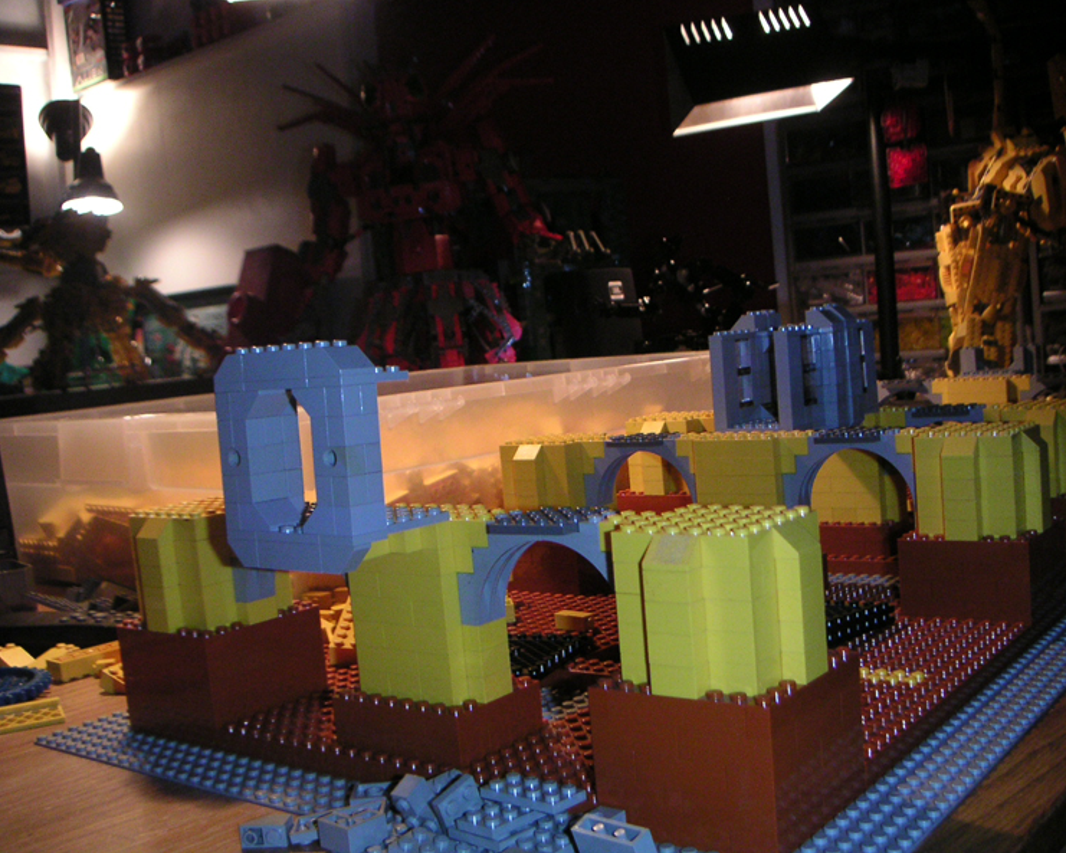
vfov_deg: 38.2
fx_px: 1231
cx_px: 573
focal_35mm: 39
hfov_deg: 46.8
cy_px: 423
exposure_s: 1/45
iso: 160
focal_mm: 5.7
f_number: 2.8
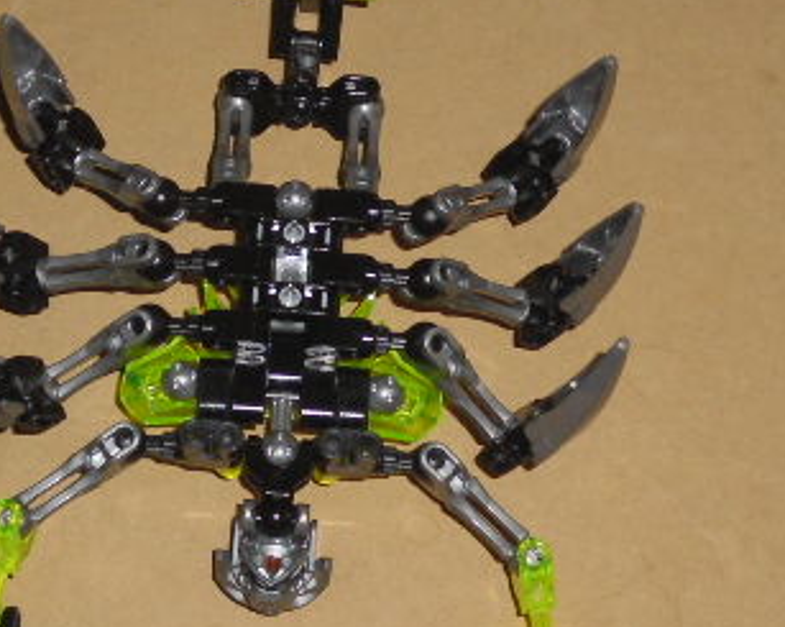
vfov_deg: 14.2
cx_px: 315
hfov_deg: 17.8
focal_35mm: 108
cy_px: 274
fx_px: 2507
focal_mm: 9.4
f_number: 3.8
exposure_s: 1/60
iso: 200
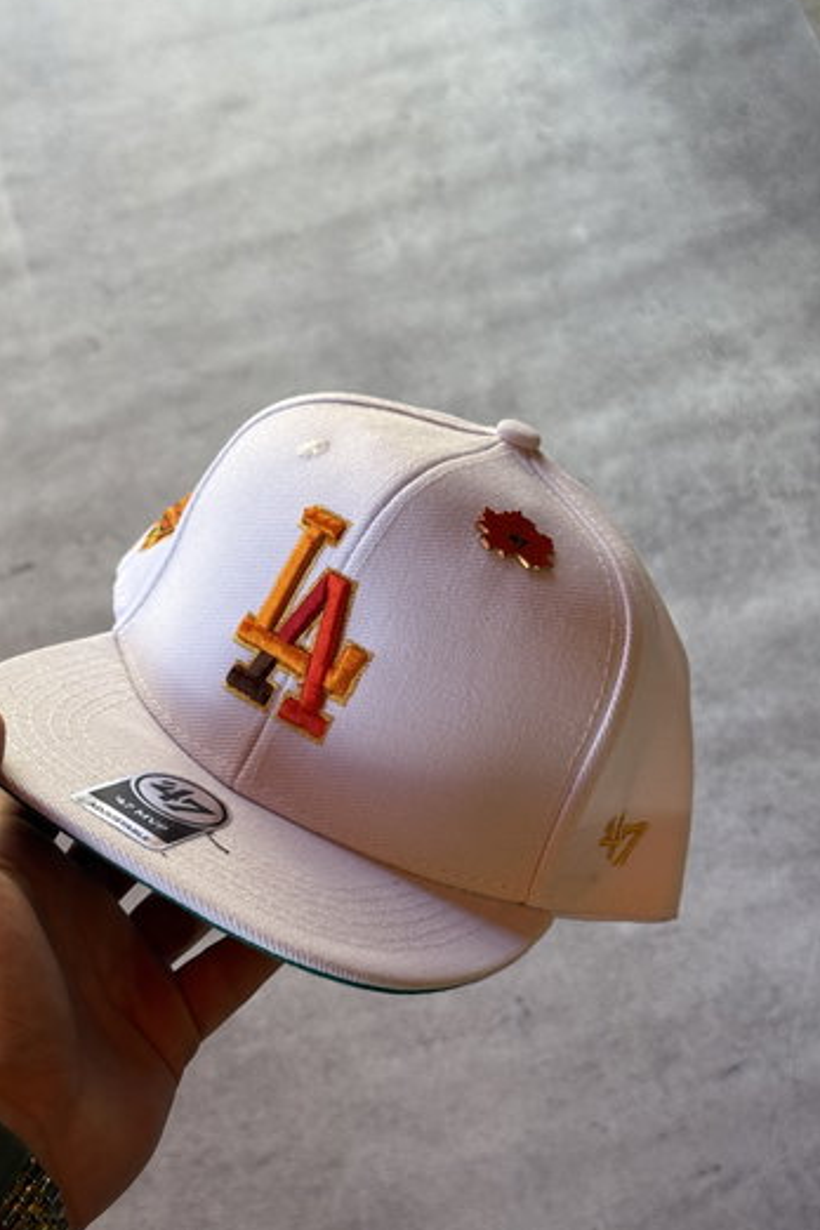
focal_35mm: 51
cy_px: 611
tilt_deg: -67.7
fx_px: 1742
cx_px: 351
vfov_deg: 38.9
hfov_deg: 26.5
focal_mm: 6.76
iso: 50
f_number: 1.78
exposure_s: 1/198
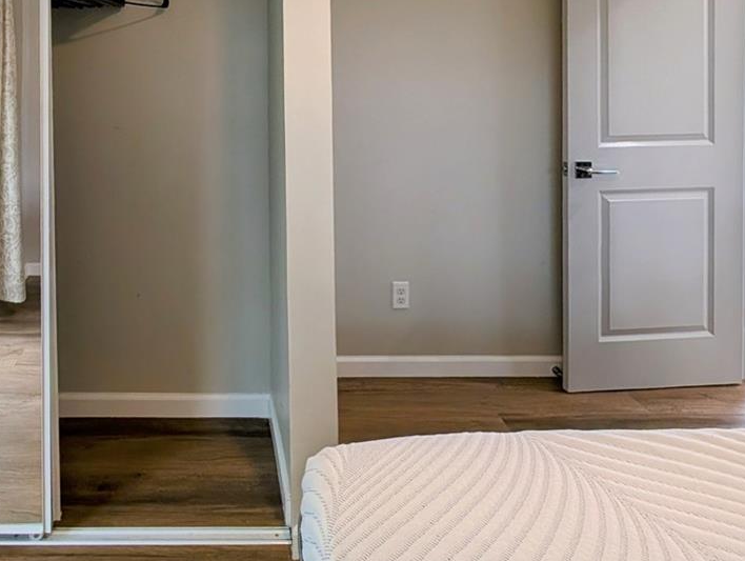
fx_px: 582
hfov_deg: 62.4
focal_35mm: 27
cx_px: 208
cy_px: 73
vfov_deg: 47.1
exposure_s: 1/164
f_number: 1.7
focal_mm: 2.02
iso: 41
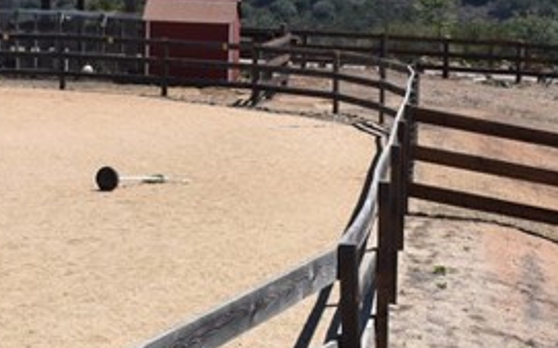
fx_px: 1581
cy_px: 217
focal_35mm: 104
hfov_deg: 20.0
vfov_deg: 12.6
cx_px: 235
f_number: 9
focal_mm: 18
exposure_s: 1/320
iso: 100
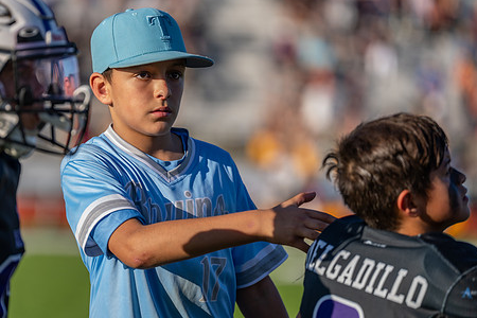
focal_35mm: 258
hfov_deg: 8.0
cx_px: 180
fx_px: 3418
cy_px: 150
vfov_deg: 5.3
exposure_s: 1/1250
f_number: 2.8
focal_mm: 200
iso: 80
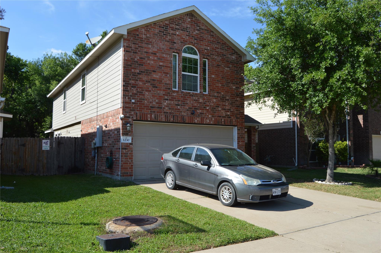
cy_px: 126
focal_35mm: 27
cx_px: 190
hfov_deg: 67.4
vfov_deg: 47.8
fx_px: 285
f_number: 8
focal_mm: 18
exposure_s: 1/250
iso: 100
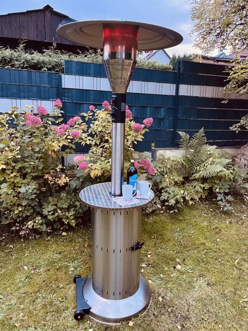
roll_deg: -0.9
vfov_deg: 67.3
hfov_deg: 53.1
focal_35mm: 26
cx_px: 124
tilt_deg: -11.3
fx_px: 248
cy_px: 166
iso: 500
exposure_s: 1/60
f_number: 1.6
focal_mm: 5.1
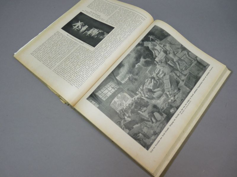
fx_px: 185
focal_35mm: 27
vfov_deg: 51.4
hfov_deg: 65.3
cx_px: 118
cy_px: 88
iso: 200
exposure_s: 1/100
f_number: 2.8
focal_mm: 4.8
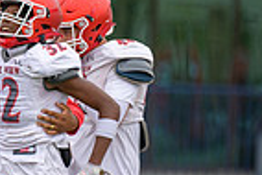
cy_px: 141
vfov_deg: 1.1
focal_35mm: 1224
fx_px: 8917
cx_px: -28
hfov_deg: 1.7
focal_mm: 300
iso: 250
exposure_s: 1/500
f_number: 2.8
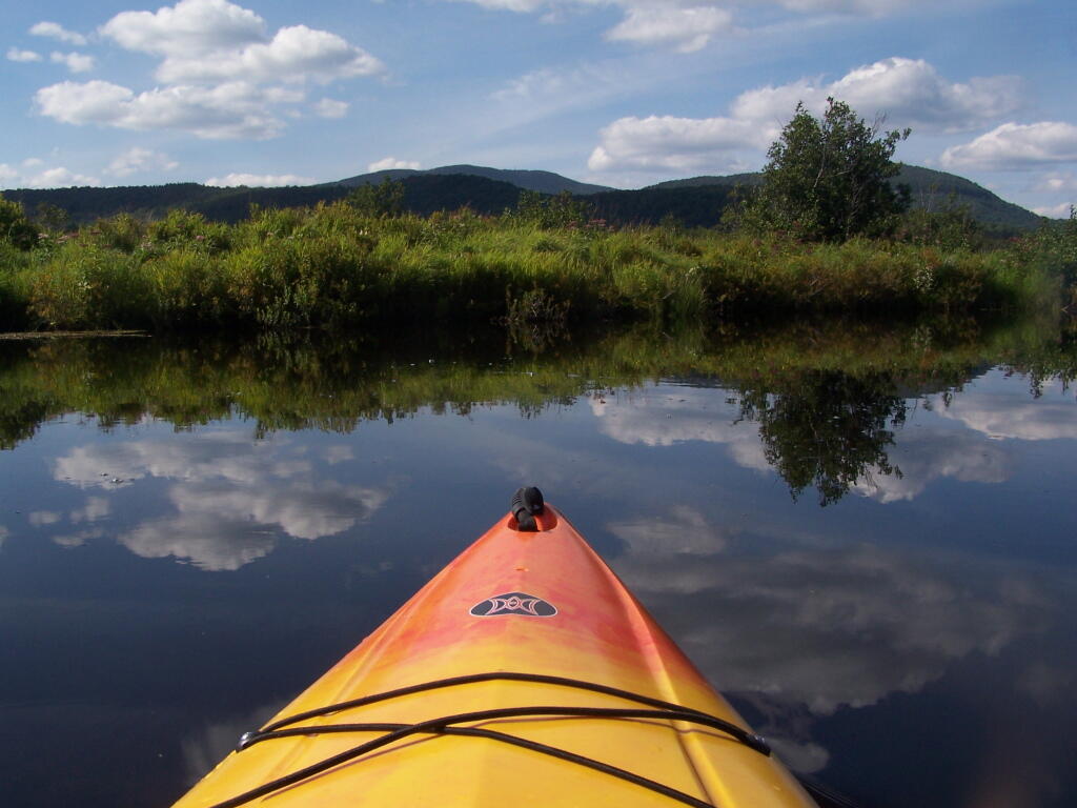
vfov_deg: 37.7
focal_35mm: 38
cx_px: 538
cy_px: 404
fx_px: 1182
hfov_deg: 49.0
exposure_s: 1/800
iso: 100
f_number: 5.6
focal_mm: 6.3
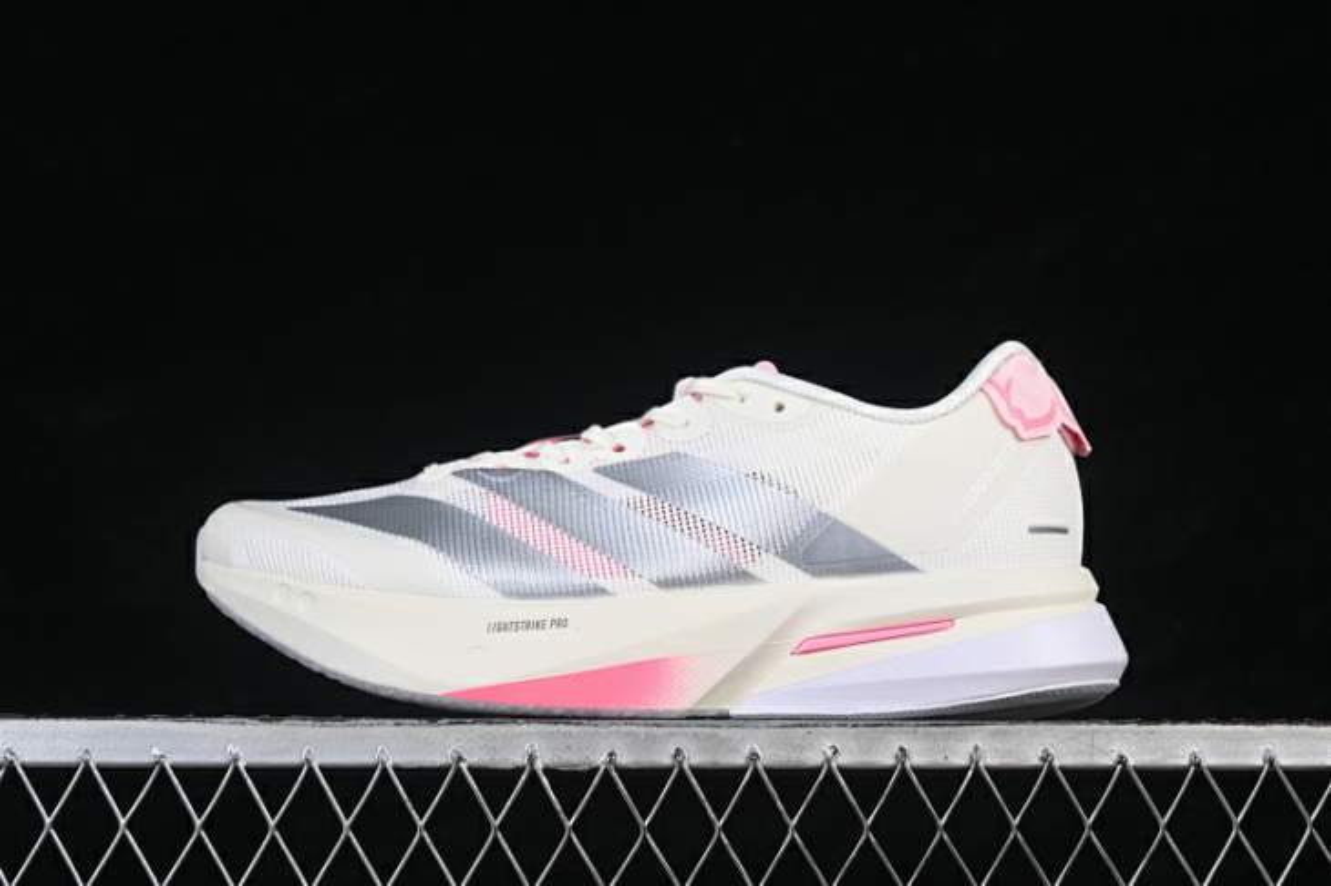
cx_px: 666
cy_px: 443
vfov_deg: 18.2
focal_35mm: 75
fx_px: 2772
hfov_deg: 27.0
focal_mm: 50
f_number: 8
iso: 160
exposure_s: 1/80
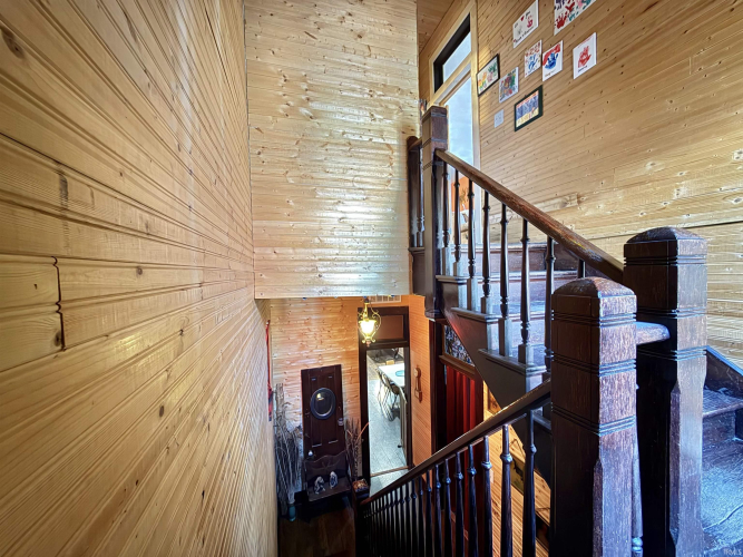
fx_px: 300
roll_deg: +1.4
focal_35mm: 14
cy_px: 278
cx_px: 372
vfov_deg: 85.7
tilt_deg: -1.1
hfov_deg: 102.1
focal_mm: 2.22
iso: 800
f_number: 2.2
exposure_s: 1/7
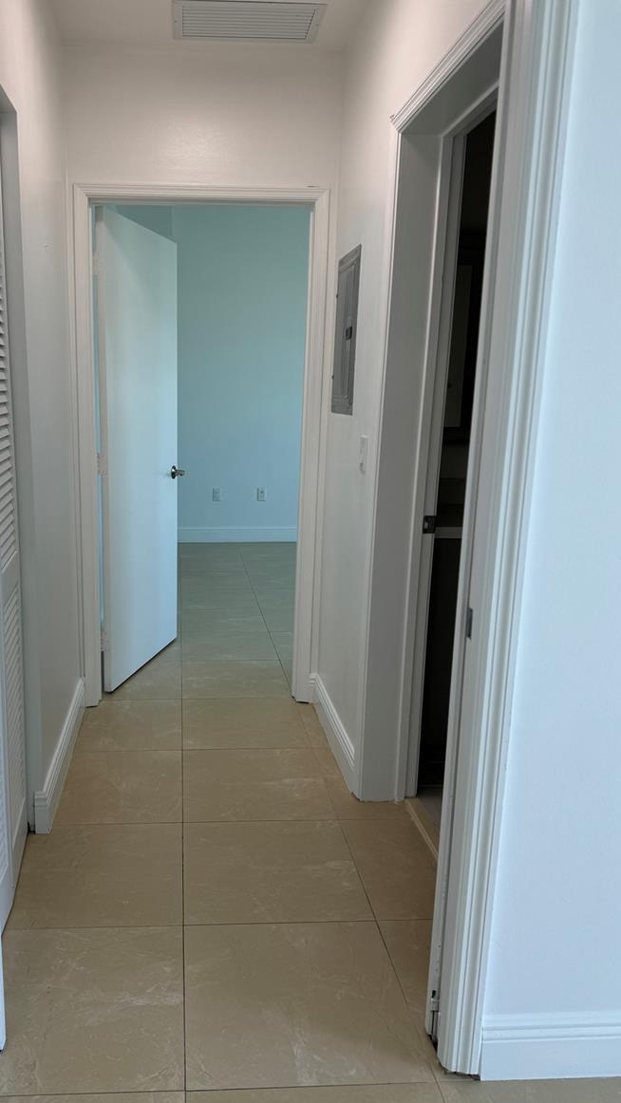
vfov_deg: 69.9
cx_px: 215
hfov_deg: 42.4
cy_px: 554
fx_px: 790
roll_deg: -0.1
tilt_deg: -11.2
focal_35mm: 27
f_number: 1.78
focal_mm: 6.76
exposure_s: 1/166
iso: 64
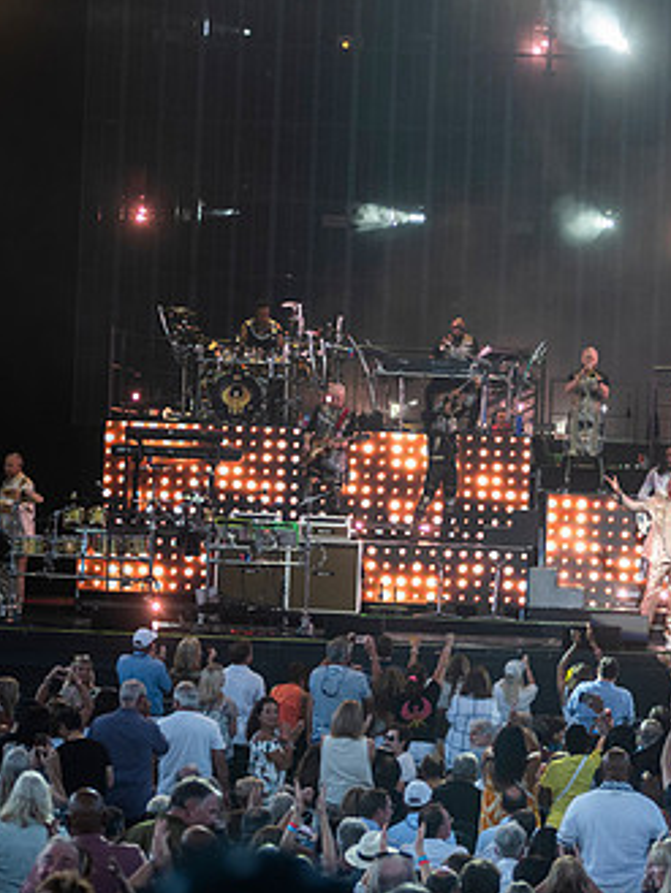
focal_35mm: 161
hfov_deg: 9.2
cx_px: 649
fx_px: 4158
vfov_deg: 12.3
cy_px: 384
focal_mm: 95
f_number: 3.2
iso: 1000
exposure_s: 1/640
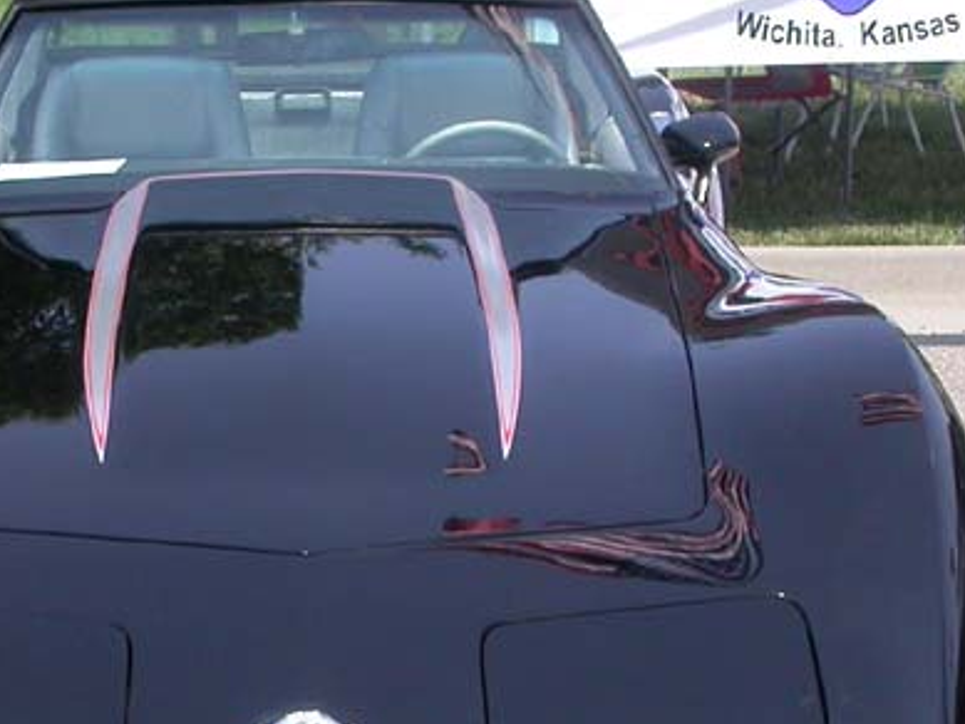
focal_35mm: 100
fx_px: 2789
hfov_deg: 19.5
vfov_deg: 14.8
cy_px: 508
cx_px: 228
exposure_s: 1/332
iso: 100
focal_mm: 7.85
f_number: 6.7
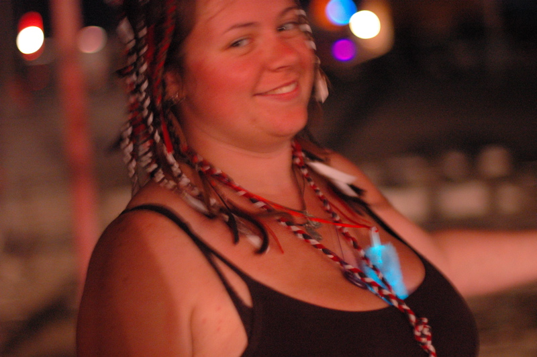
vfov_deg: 18.1
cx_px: 268
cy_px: 178
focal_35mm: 75
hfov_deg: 27.0
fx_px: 1117
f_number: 1.4
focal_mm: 50
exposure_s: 1/15
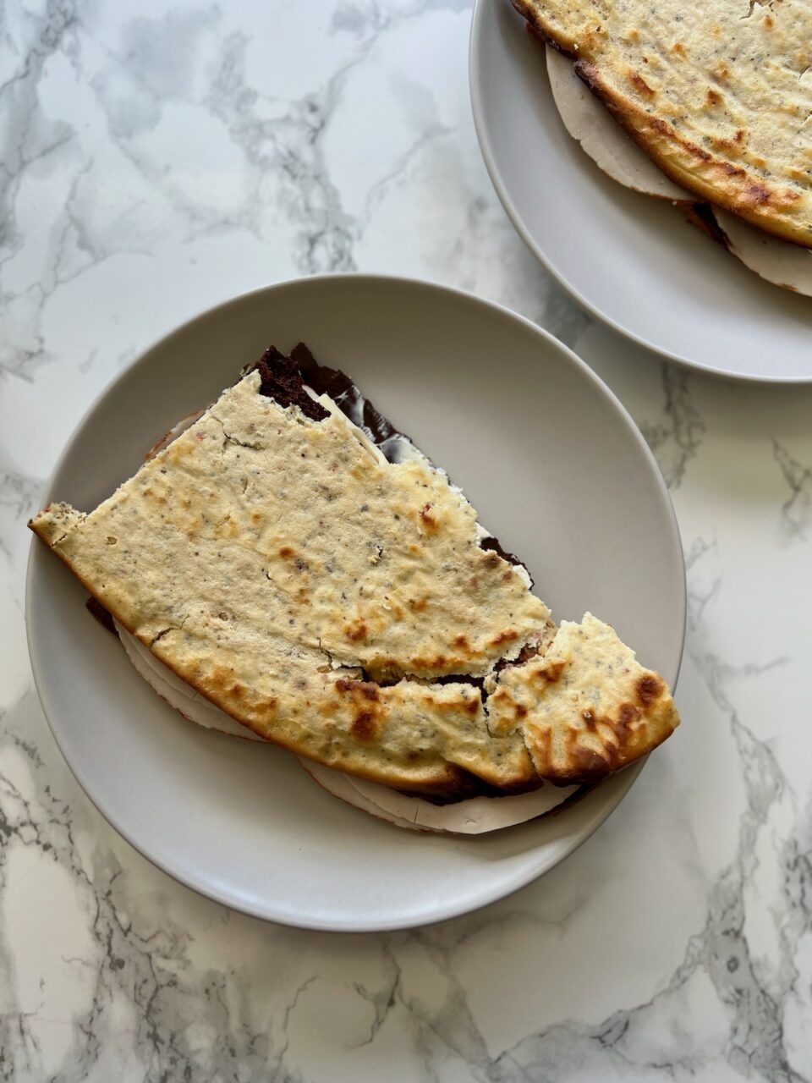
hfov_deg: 53.1
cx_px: 406
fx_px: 813
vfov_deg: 67.3
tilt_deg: -87.1
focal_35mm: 26
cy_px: 542
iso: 32
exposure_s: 1/123
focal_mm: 5.7
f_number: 1.5
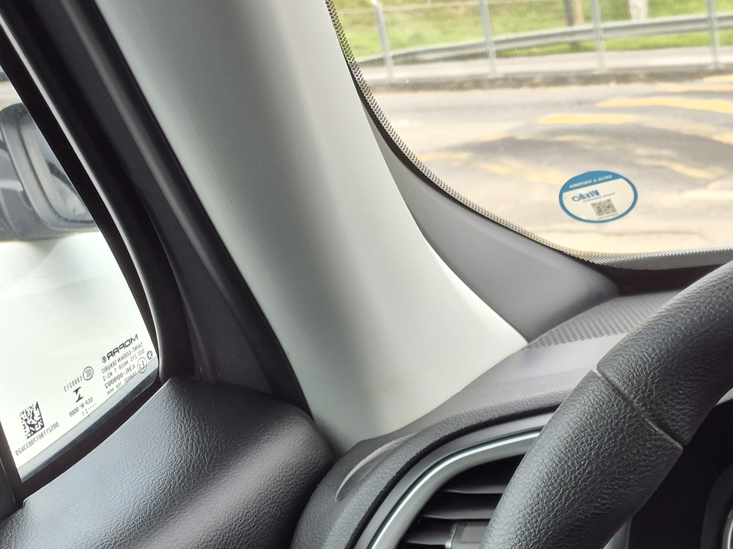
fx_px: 1292
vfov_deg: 21.6
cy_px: 719
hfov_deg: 26.8
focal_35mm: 61
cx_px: 950
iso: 32
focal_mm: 5.4
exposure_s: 1/180
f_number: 1.8
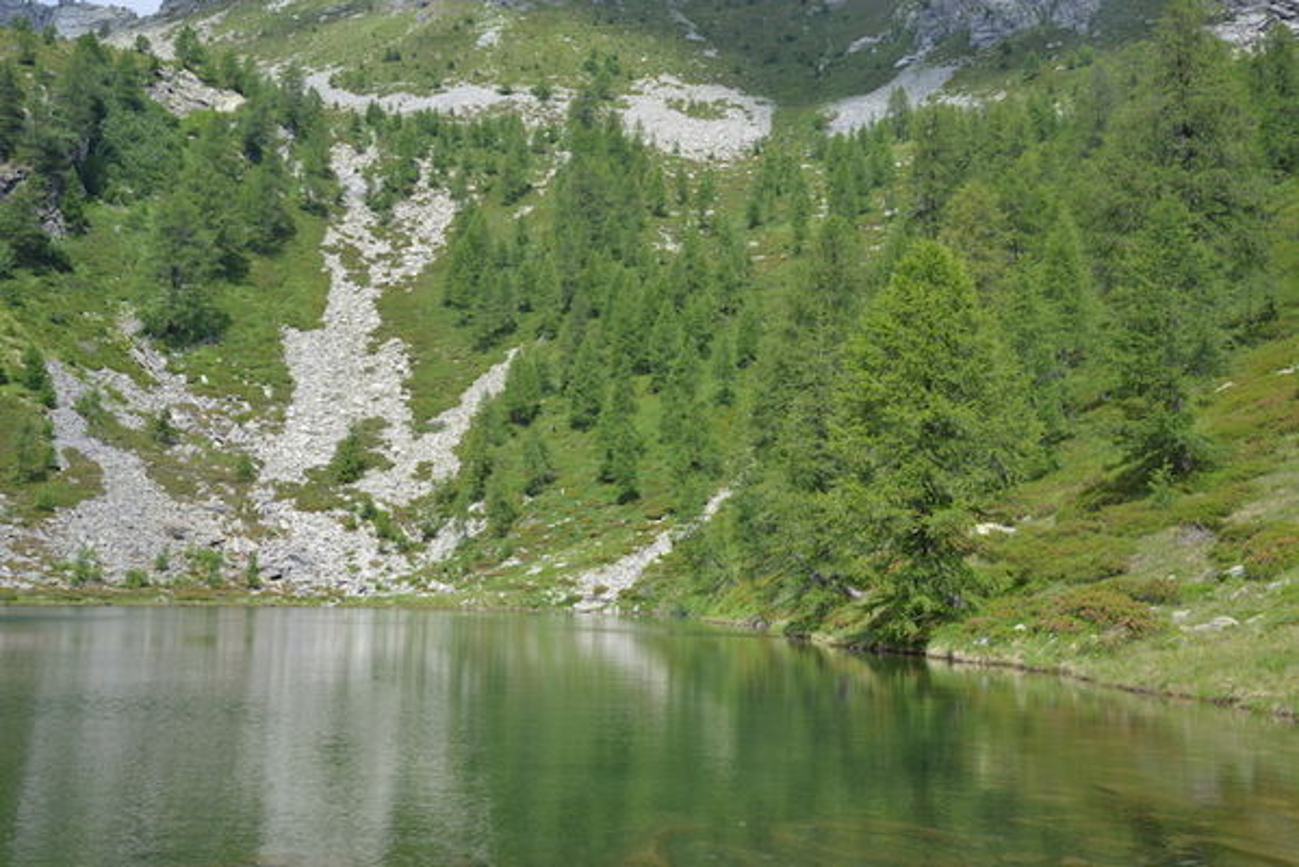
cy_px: 434
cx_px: 650
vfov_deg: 33.4
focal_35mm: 40
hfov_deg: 48.4
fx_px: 1444
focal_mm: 40
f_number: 14
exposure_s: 1/800
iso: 2000
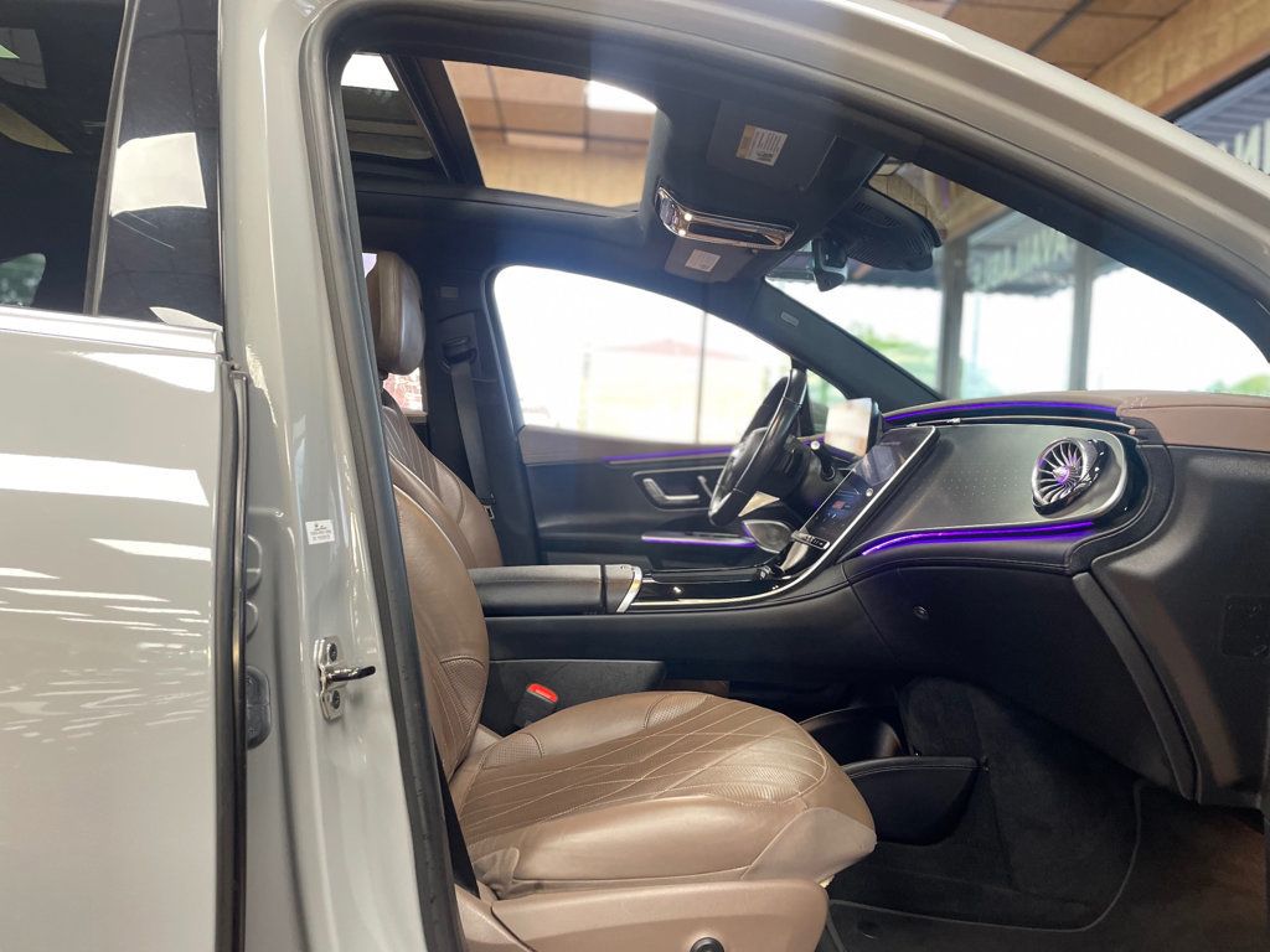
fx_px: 954
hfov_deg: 67.3
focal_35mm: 26
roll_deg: -3.6
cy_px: 476
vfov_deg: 53.1
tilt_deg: -0.5
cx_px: 635
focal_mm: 4.2
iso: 320
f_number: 1.6
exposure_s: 1/60
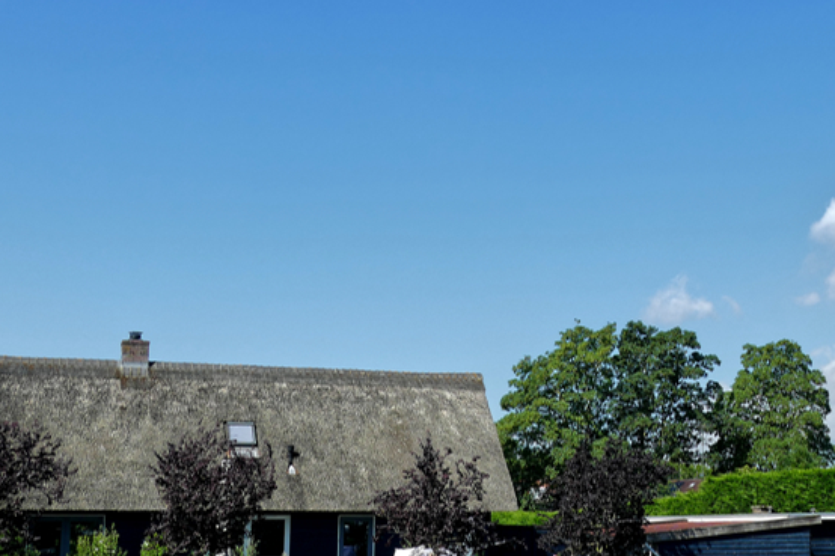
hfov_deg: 32.4
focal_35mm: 61
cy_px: 355
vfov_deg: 22.2
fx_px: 1414
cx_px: 613
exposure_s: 1/1600
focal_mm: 11.9
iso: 125
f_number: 3.5
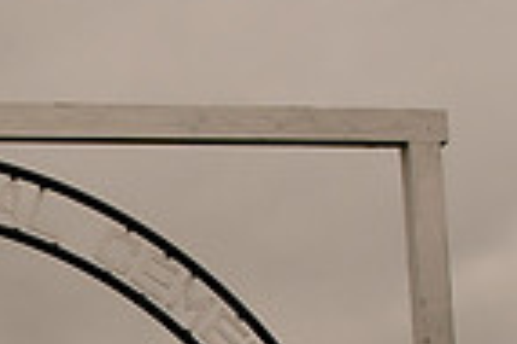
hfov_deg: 13.8
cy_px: 444
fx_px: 2094
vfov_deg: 9.2
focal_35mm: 146
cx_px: -54
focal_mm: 24
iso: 400
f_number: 11
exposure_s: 1/500
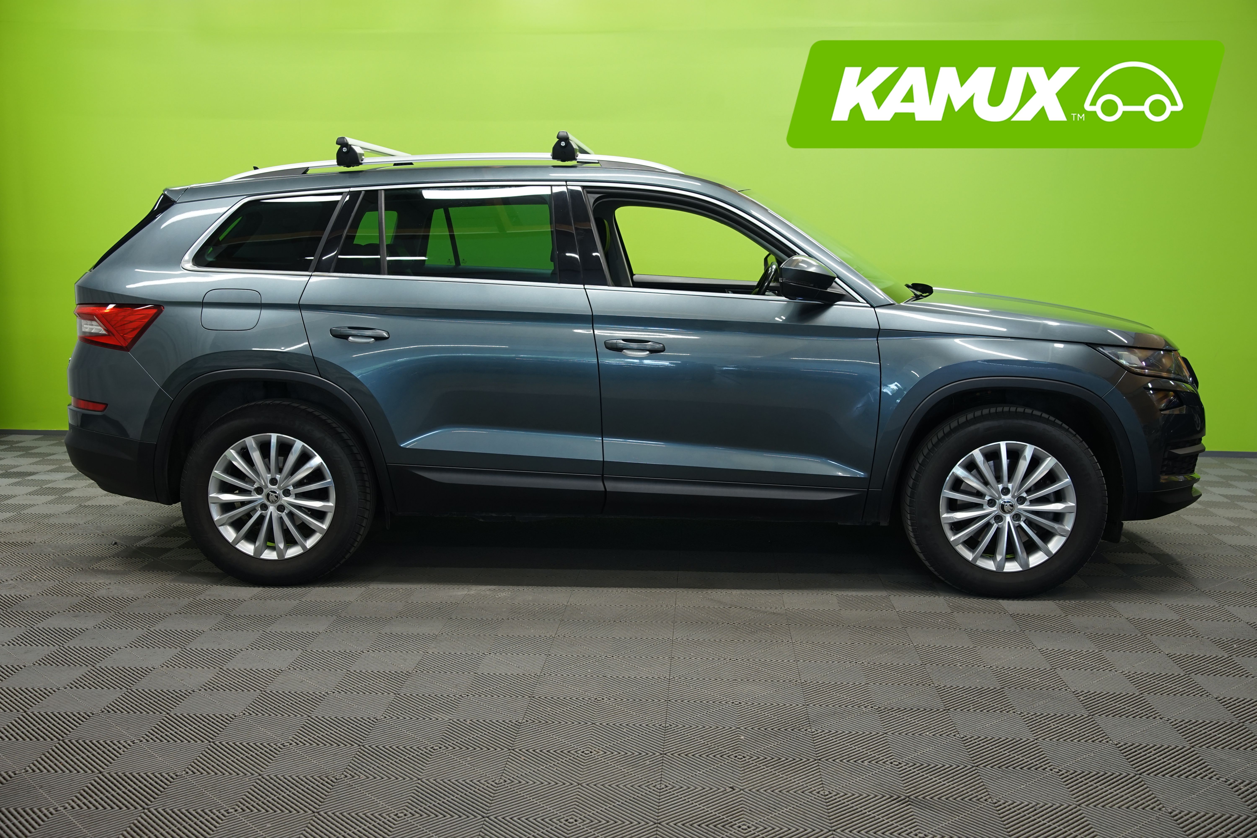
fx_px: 1292
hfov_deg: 51.9
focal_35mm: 37
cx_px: 628
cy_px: 419
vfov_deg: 35.9
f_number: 5.6
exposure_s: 1/15
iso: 500
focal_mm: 37
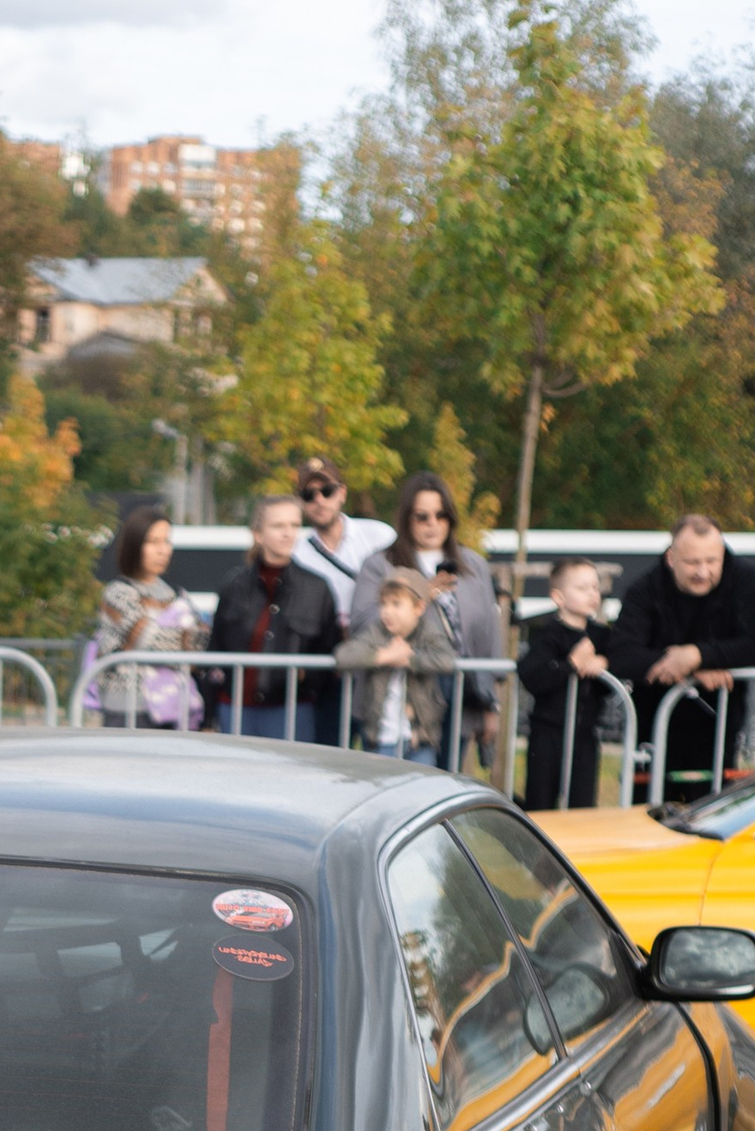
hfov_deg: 12.3
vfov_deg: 18.0
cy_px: 1366
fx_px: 3395
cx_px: -252
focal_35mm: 108
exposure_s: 1/800
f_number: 2.2
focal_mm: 35
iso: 100
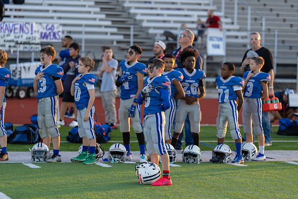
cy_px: 100
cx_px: 149
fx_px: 1051
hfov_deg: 16.1
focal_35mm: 127
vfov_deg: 10.8
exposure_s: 1/640
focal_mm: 127
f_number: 2.8
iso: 320
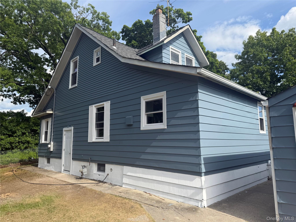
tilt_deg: +10.5
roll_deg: +1.2
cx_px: 148
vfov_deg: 56.8
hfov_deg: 71.6
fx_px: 205
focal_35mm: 24
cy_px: 111
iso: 80
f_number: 1.78
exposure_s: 1/3759
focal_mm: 6.76
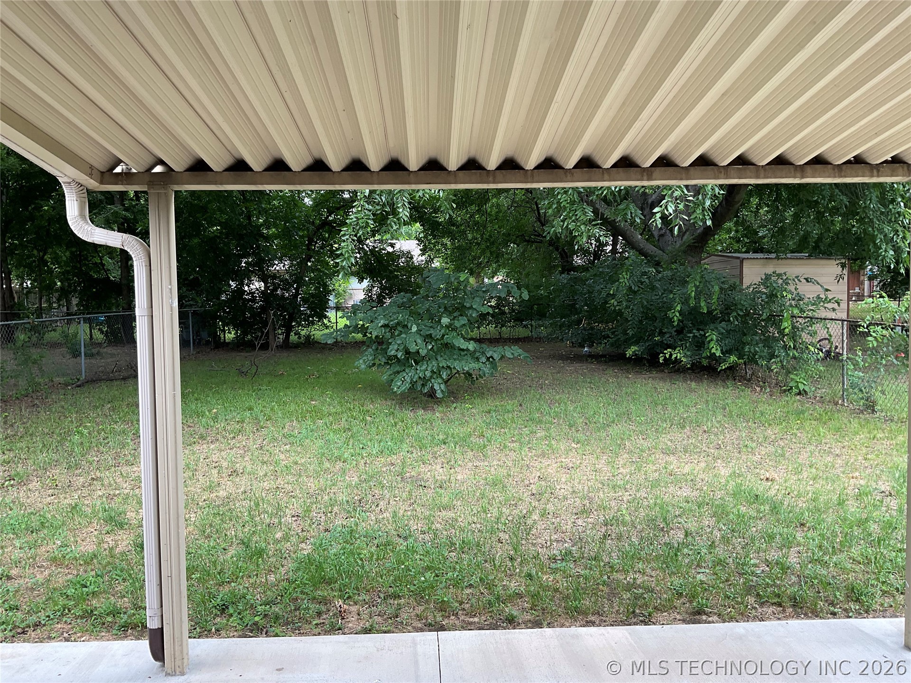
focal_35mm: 29
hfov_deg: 61.7
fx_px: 763
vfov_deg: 48.2
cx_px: 456
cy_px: 342
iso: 16
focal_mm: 3
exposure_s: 1/122
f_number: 1.8
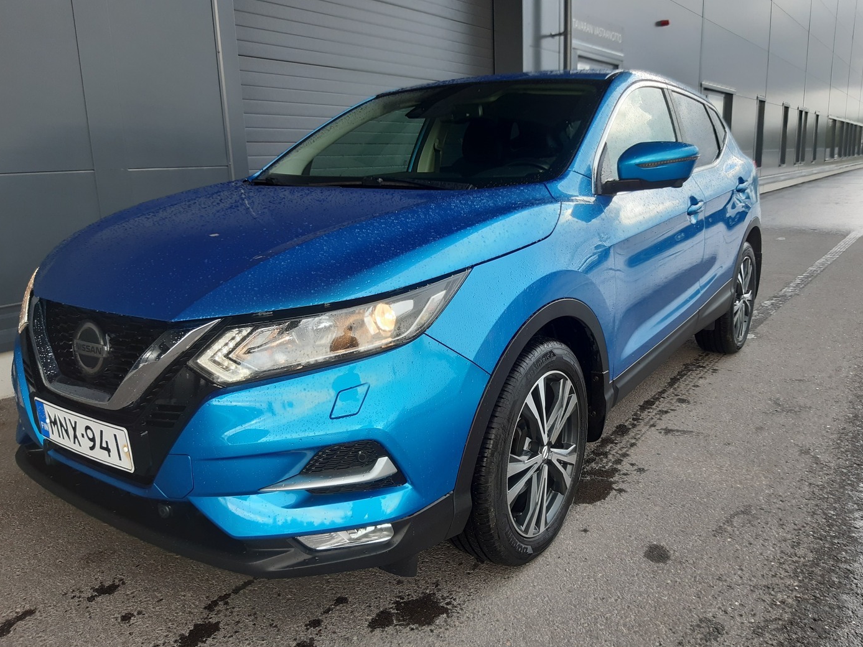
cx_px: 434
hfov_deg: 65.3
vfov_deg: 51.3
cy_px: 335
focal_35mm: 27
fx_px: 673
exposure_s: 1/100
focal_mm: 3.92
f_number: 1.7
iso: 50
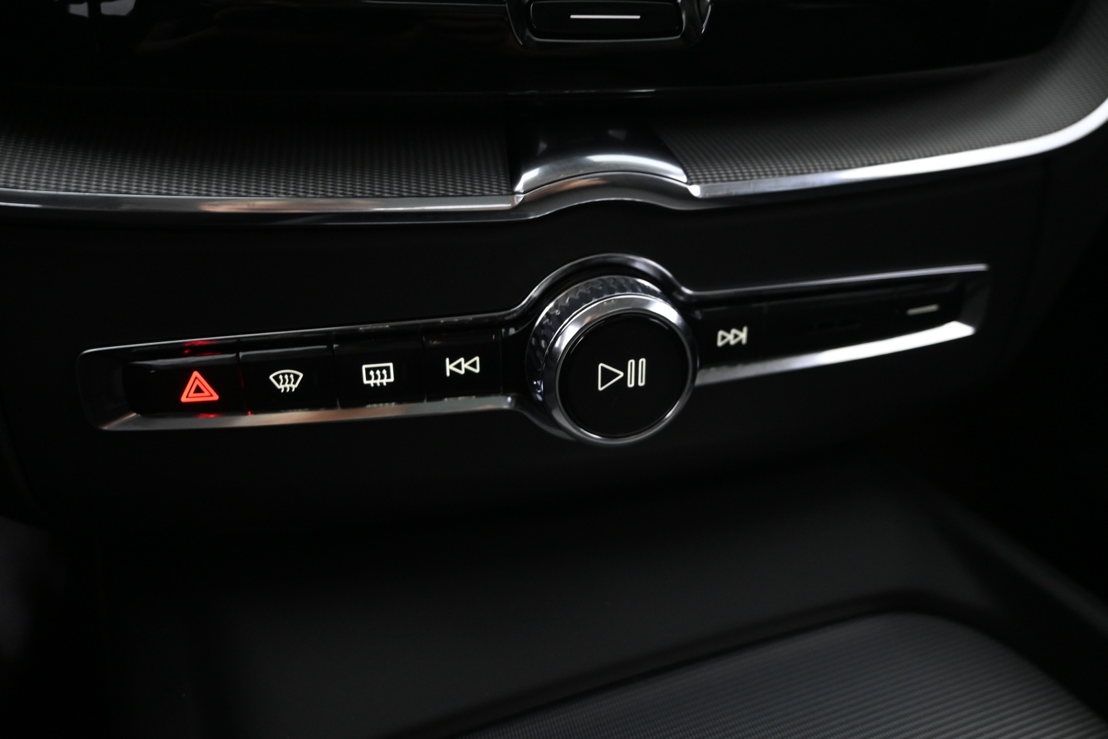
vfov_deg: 44.6
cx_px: 554
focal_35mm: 29
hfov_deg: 63.2
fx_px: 900
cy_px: 370
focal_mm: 19.5
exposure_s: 1/8
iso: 1600
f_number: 3.8
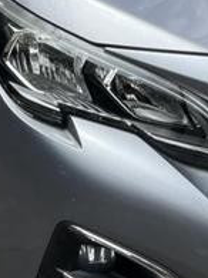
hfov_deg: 11.6
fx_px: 930
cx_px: -188
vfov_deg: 15.2
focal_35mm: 116
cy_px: -183
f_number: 1.5
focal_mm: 5.7
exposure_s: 1/2841
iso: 50
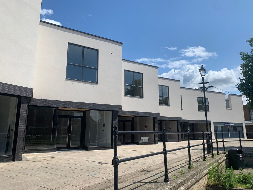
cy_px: 95
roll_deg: +1.3
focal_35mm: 26
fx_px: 190
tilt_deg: +9.4
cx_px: 126
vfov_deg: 53.1
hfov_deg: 67.3
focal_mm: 4.25
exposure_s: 1/3650
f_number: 1.8
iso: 25
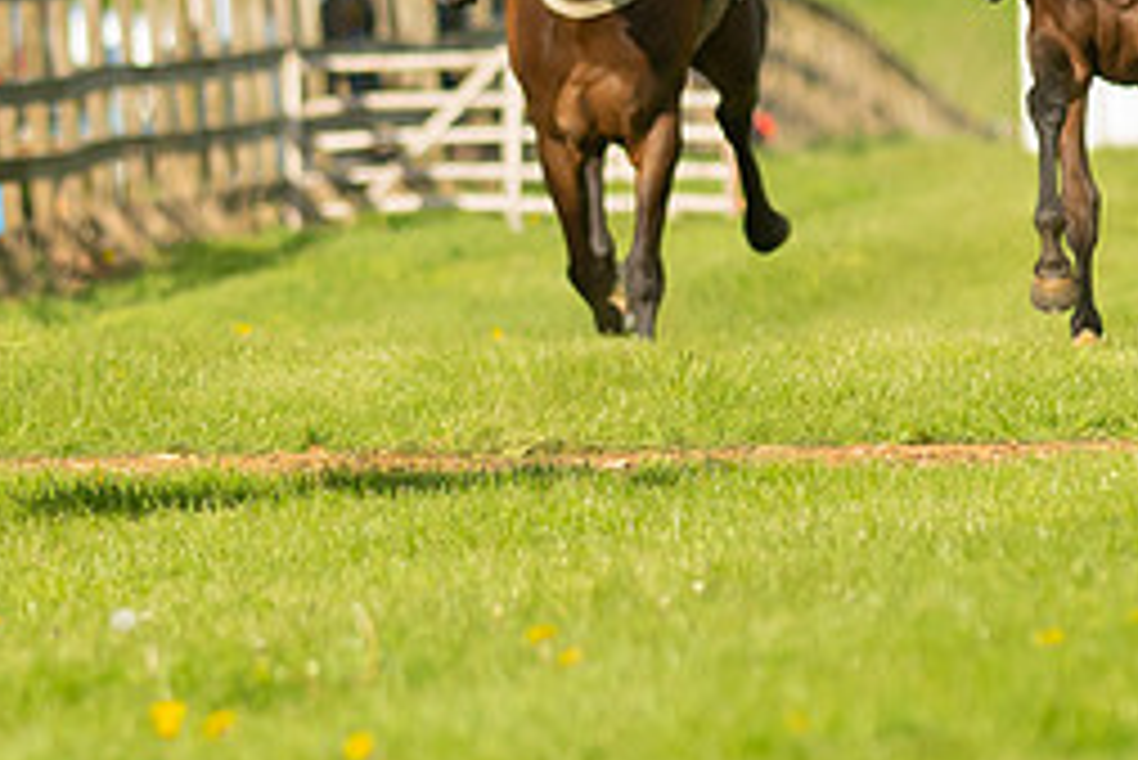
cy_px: 232
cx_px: 2
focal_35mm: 1507
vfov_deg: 0.9
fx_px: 47663
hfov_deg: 1.4
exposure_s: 1/2000
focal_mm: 300
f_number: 5
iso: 400
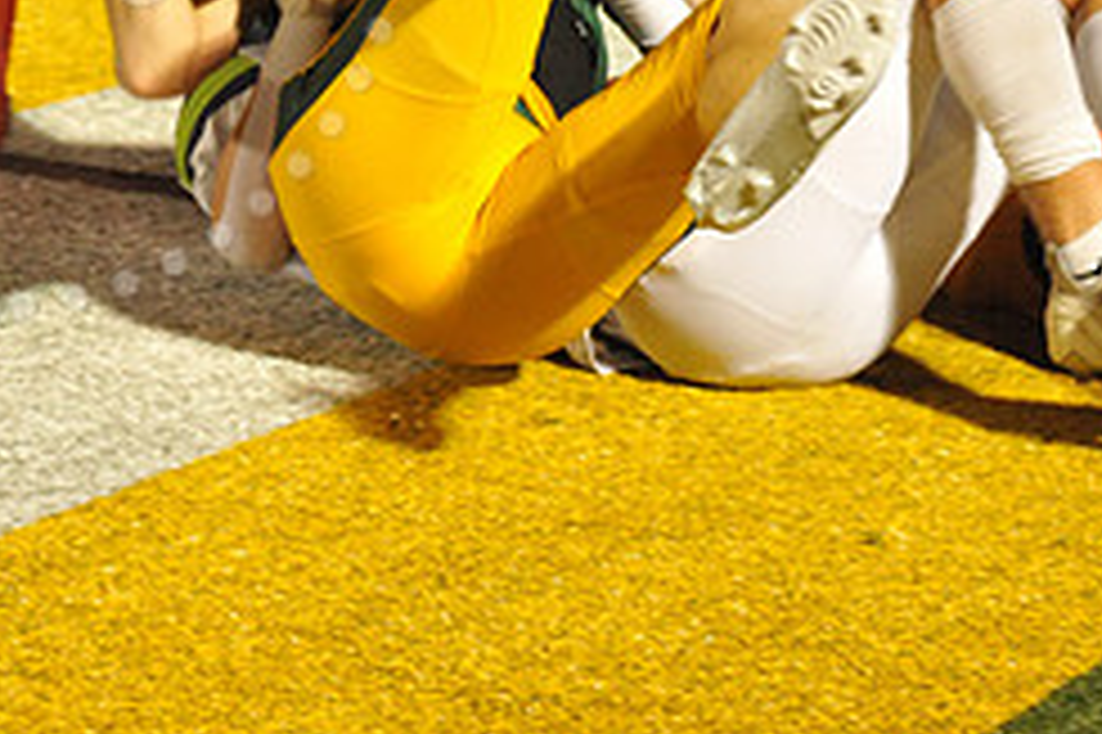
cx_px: -13
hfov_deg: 9.4
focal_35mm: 218
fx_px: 6669
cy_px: -117
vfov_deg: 6.3
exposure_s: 1/320
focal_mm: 92
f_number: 4
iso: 6400
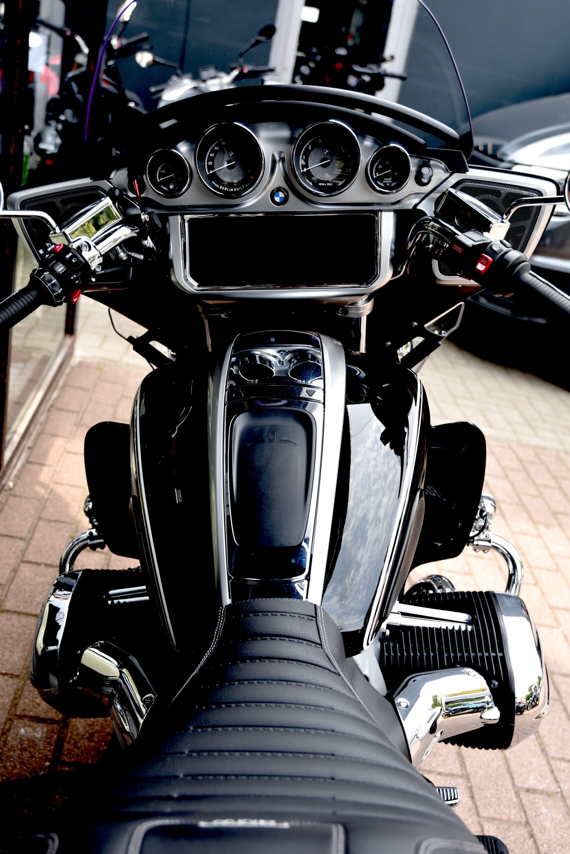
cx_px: 285
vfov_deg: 48.4
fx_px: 949
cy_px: 427
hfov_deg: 33.4
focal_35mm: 40
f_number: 4.5
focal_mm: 40
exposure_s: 1/80
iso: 100
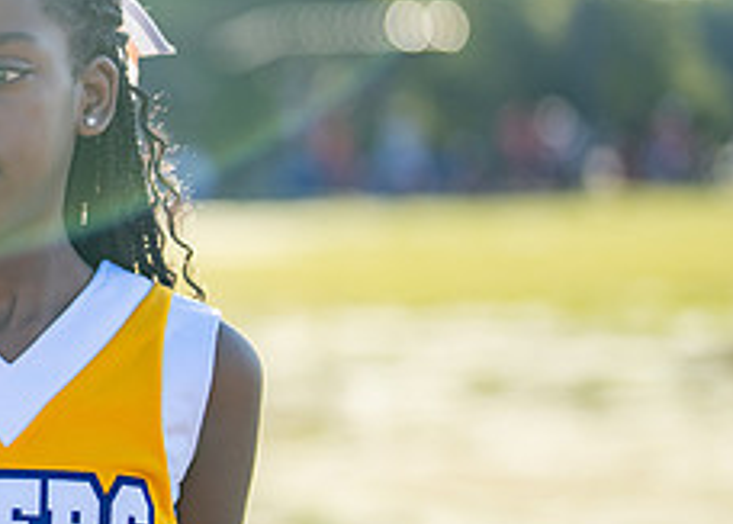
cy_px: 246
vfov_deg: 10.1
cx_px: -78
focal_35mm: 142
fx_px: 2957
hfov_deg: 13.8
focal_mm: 50
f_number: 1.2
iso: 125
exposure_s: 1/4000
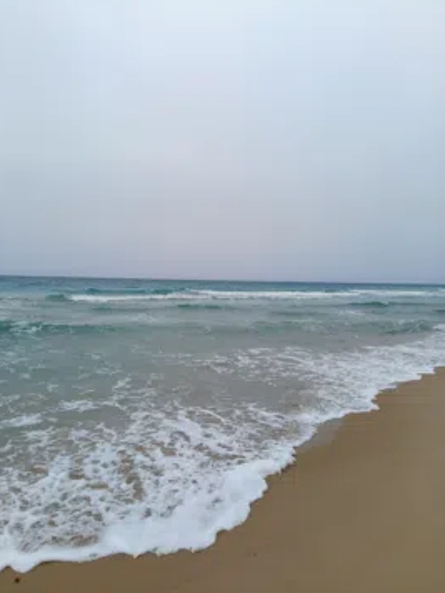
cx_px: 202
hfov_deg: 51.3
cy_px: 287
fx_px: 463
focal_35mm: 27
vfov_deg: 65.3
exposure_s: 1/259
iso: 51
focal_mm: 5.24
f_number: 1.7
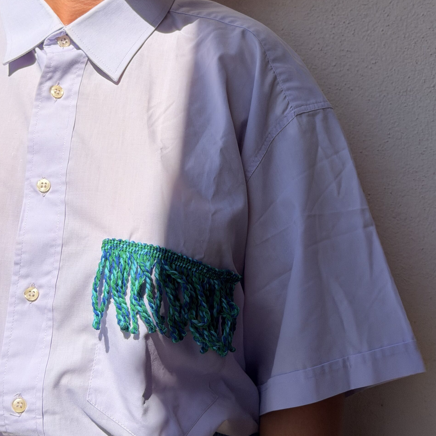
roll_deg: -1.1
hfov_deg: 30.0
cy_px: 174
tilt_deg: -6.7
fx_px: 812
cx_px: 217
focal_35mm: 57
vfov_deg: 30.0
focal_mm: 6.76
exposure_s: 1/7874
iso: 80
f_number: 1.78
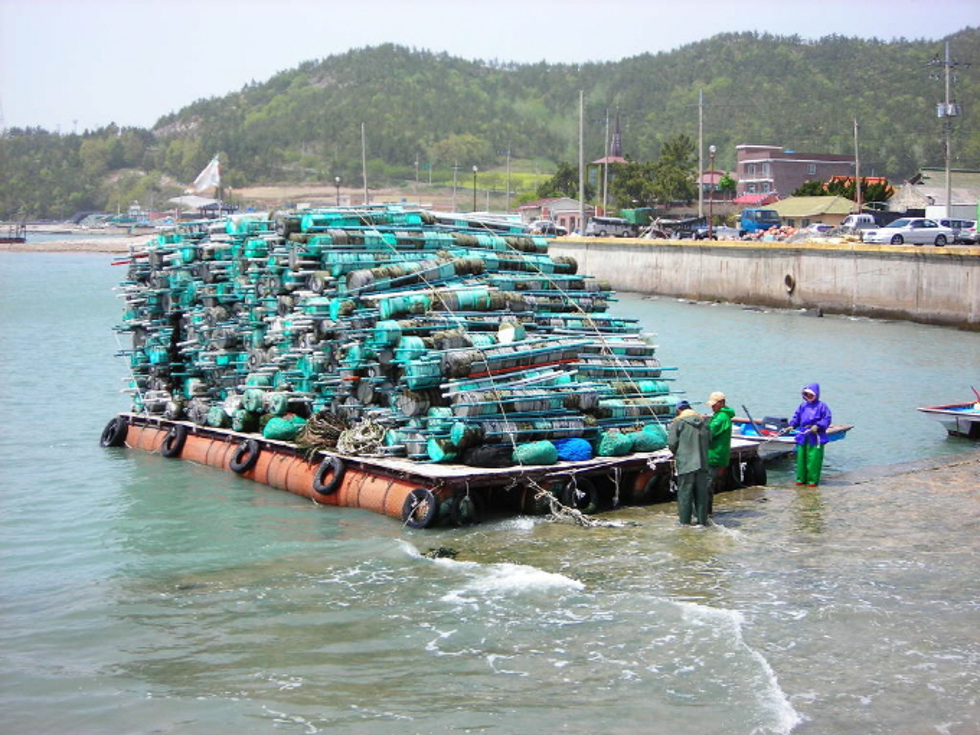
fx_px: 1557
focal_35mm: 55
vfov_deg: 26.6
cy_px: 368
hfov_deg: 34.9
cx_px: 490
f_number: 3.6
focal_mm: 9.1
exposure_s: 1/431
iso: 50
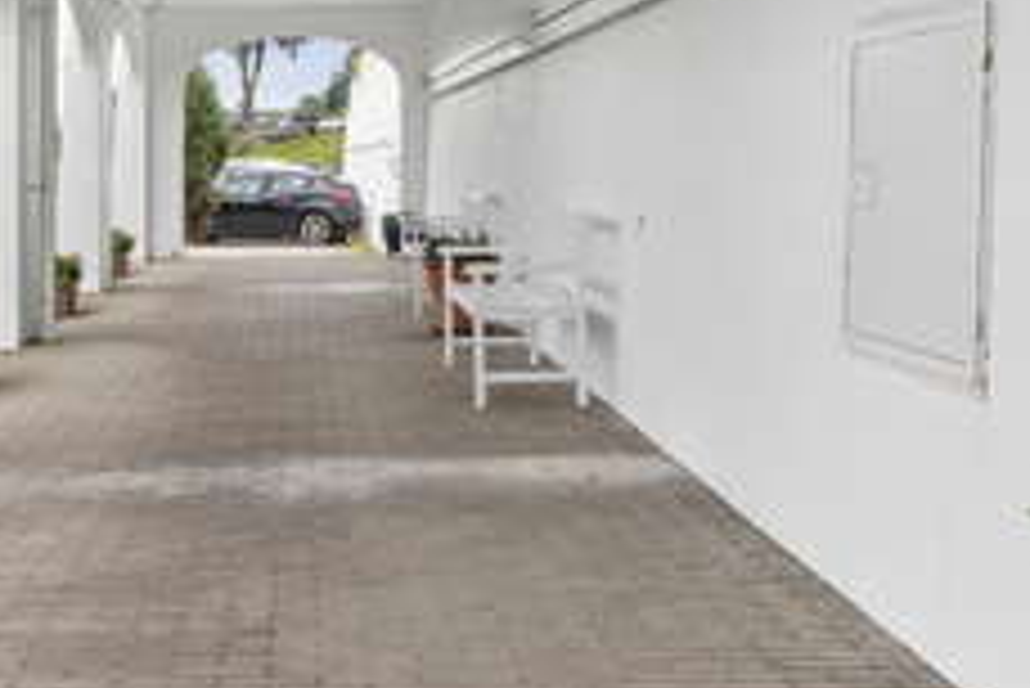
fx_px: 1575
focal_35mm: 55
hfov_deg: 35.6
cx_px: 288
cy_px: 162
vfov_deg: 24.4
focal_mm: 20
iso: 200
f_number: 8
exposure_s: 1/160
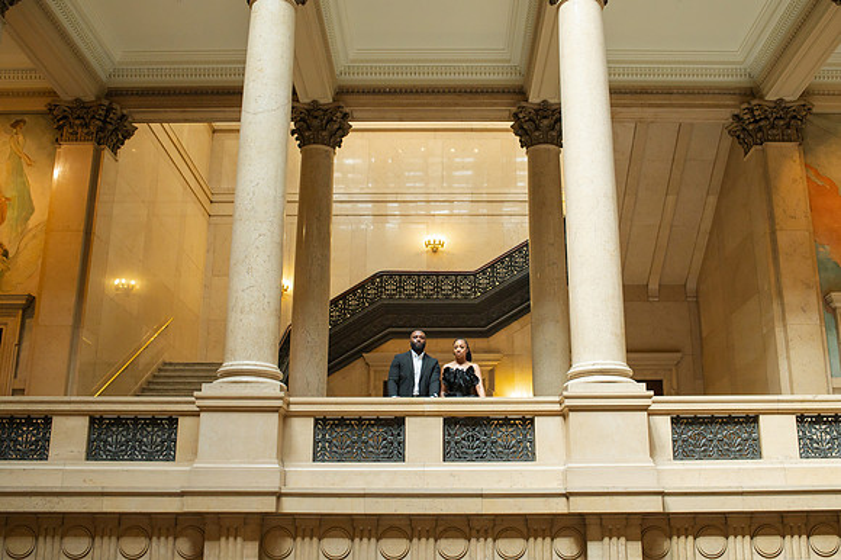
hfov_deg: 50.3
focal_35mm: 38
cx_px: 450
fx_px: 894
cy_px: 300
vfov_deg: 34.7
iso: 1000
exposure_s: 1/250
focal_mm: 35
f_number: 4
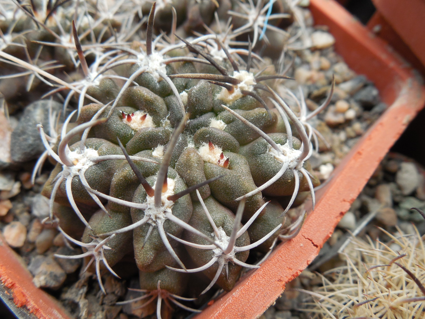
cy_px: 160
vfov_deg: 45.4
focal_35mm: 31
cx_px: 212
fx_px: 381
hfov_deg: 58.4
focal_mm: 5.6
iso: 125
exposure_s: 1/160
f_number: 3.6
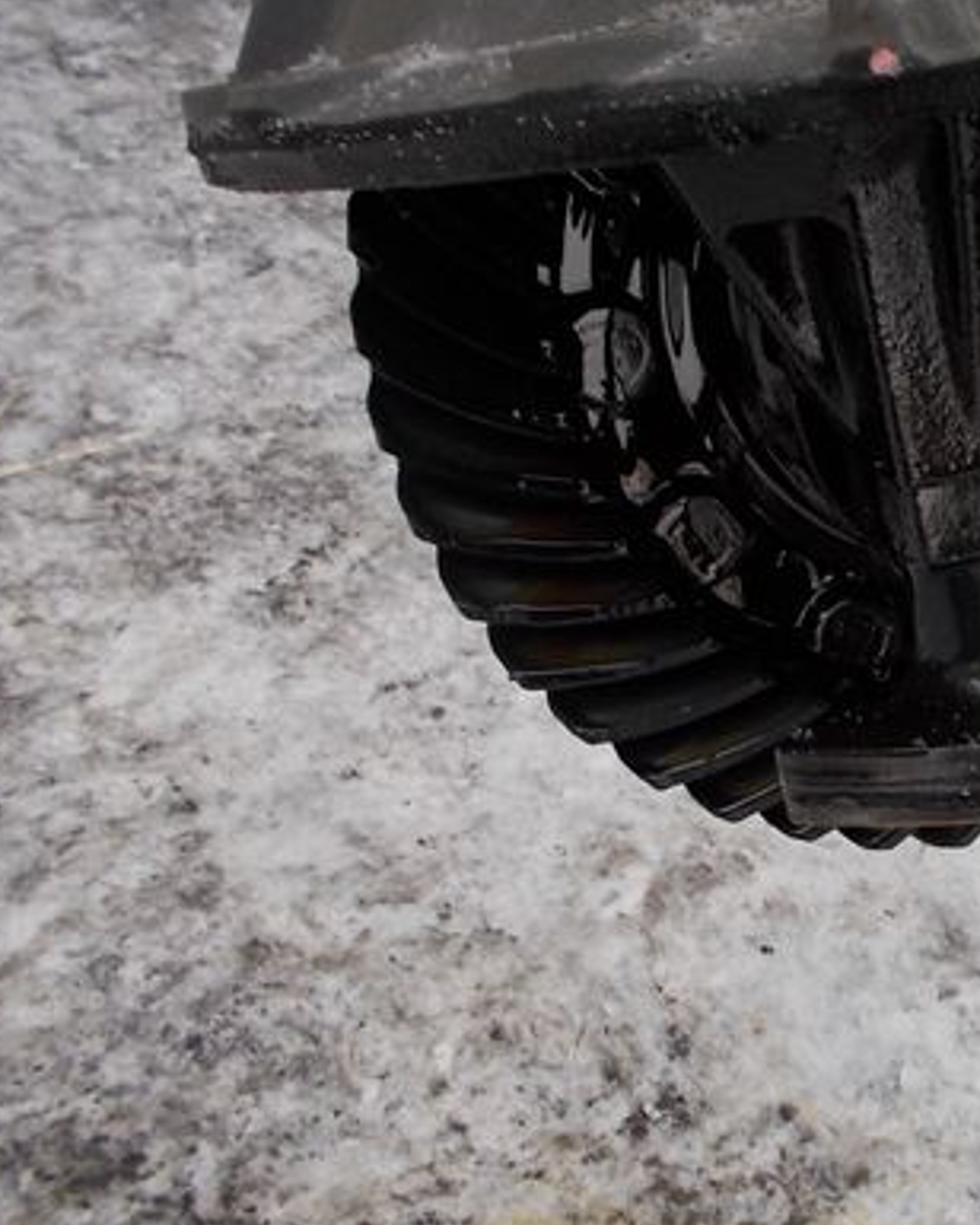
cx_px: 920
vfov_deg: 39.5
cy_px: 576
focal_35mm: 47
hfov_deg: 30.4
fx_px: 1704
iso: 80
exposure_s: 1/50
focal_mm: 4.1
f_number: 3.3
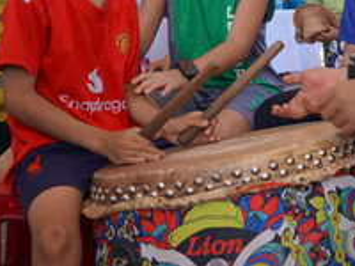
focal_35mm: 70
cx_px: 304
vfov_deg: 20.1
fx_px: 718
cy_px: -23
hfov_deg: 27.0
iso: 100
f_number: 4
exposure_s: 1/160
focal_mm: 18
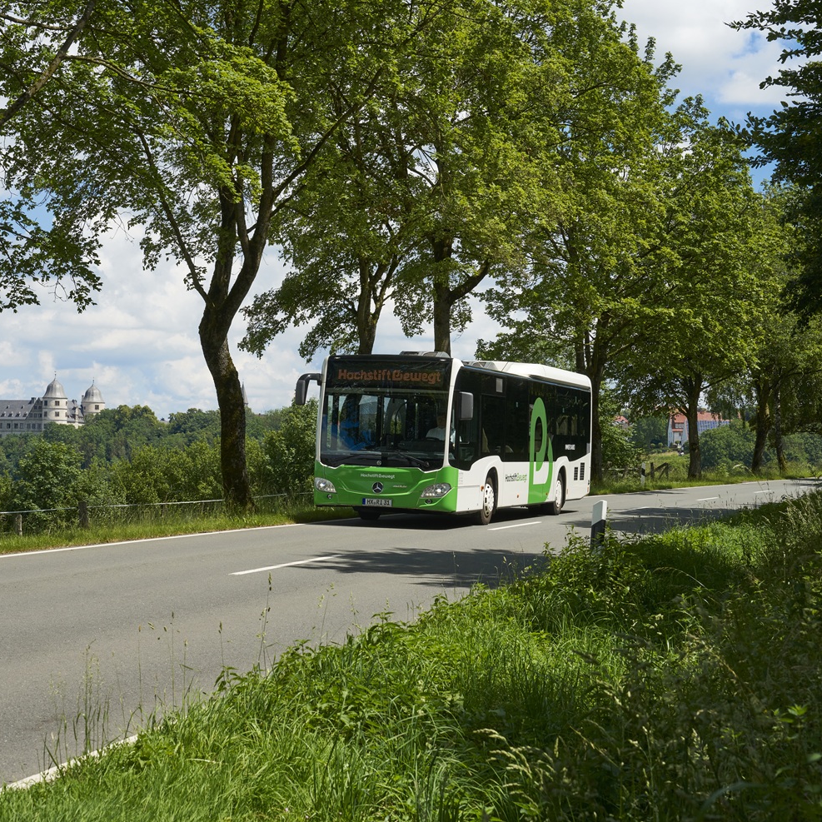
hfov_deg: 27.7
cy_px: 406
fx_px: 1666
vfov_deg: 27.7
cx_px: 352
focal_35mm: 62
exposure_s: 1/800
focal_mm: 48
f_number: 9
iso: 400
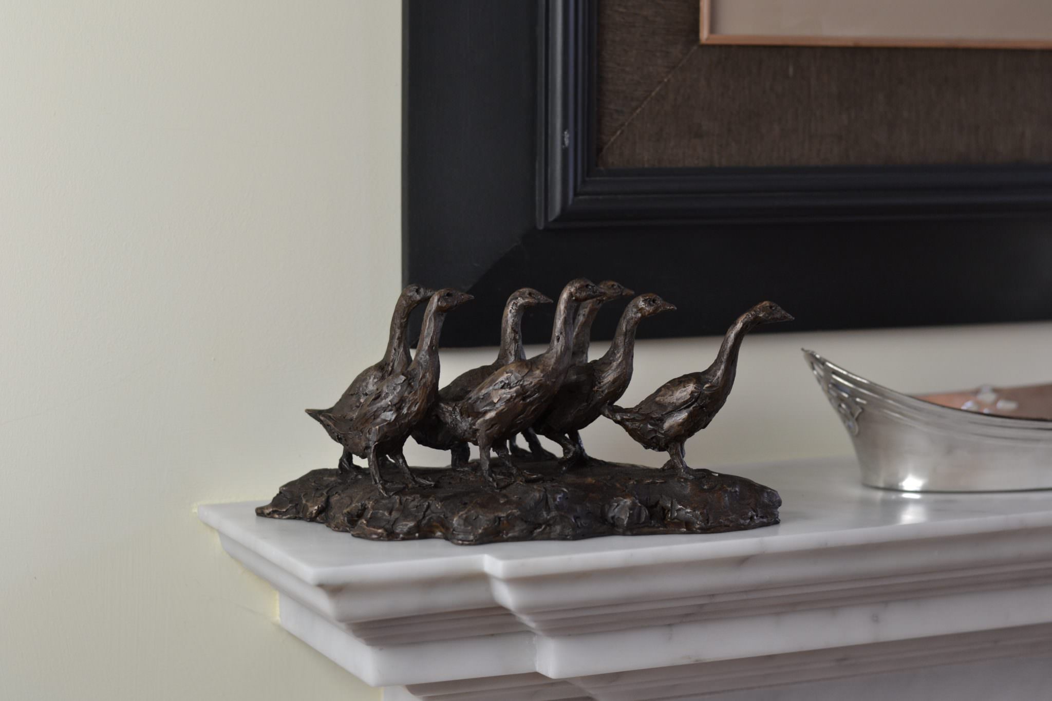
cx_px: 526
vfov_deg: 18.2
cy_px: 350
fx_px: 2191
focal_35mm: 75
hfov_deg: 27.0
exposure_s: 1/80
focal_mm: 50
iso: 400
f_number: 3.5
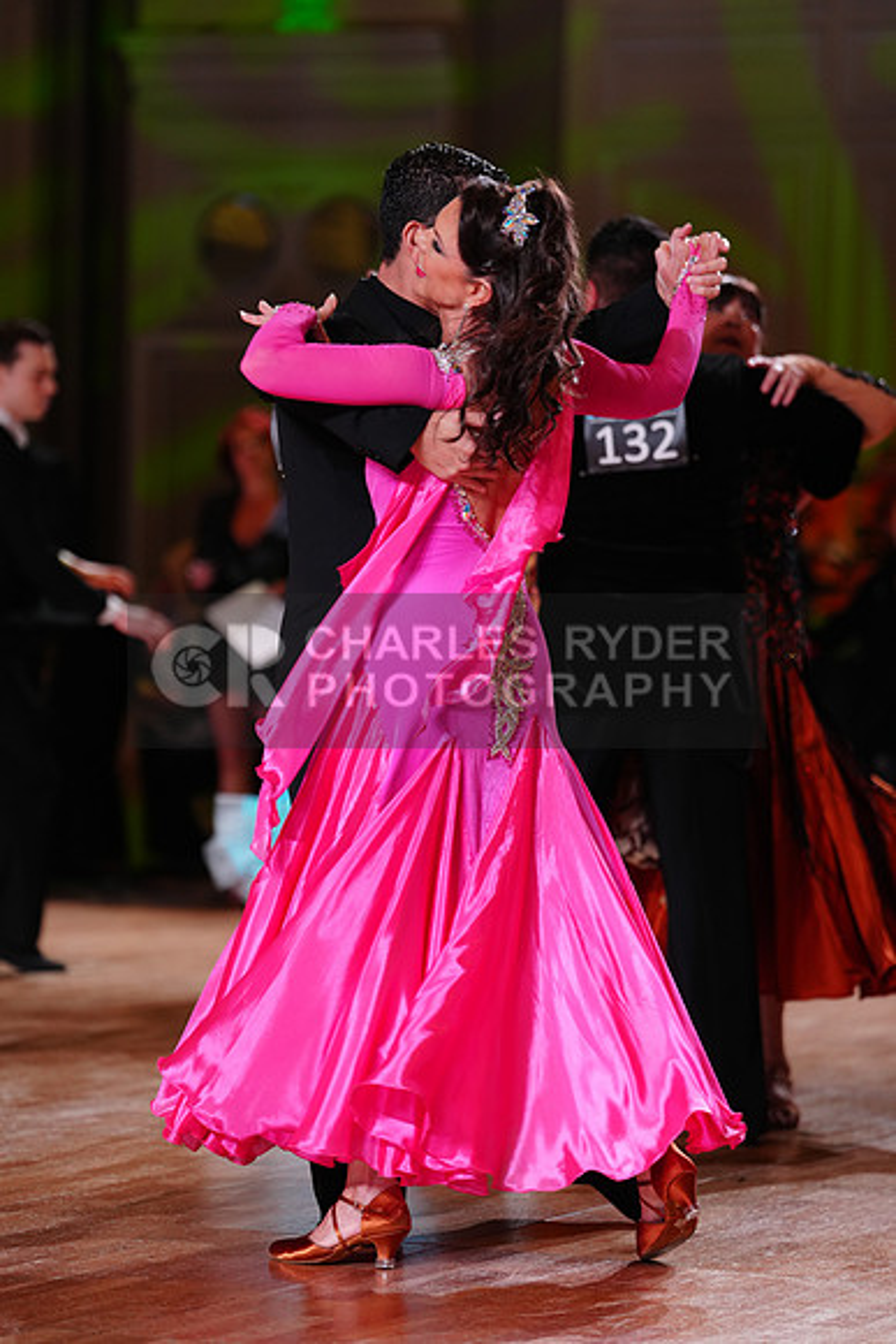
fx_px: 5037
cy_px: 672
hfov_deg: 10.2
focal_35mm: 135
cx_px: 448
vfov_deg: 15.2
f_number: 2.8
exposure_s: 1/400
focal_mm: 135
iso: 1000
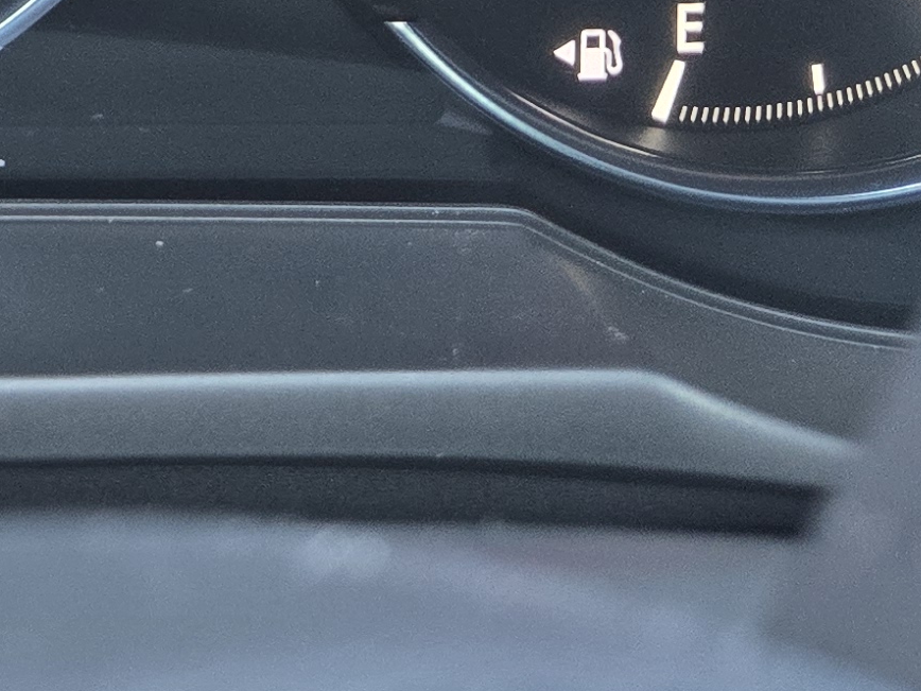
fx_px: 2820
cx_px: -584
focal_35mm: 106
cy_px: -642
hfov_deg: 16.4
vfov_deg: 12.5
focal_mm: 5.4
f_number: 1.8
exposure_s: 1/37
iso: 250
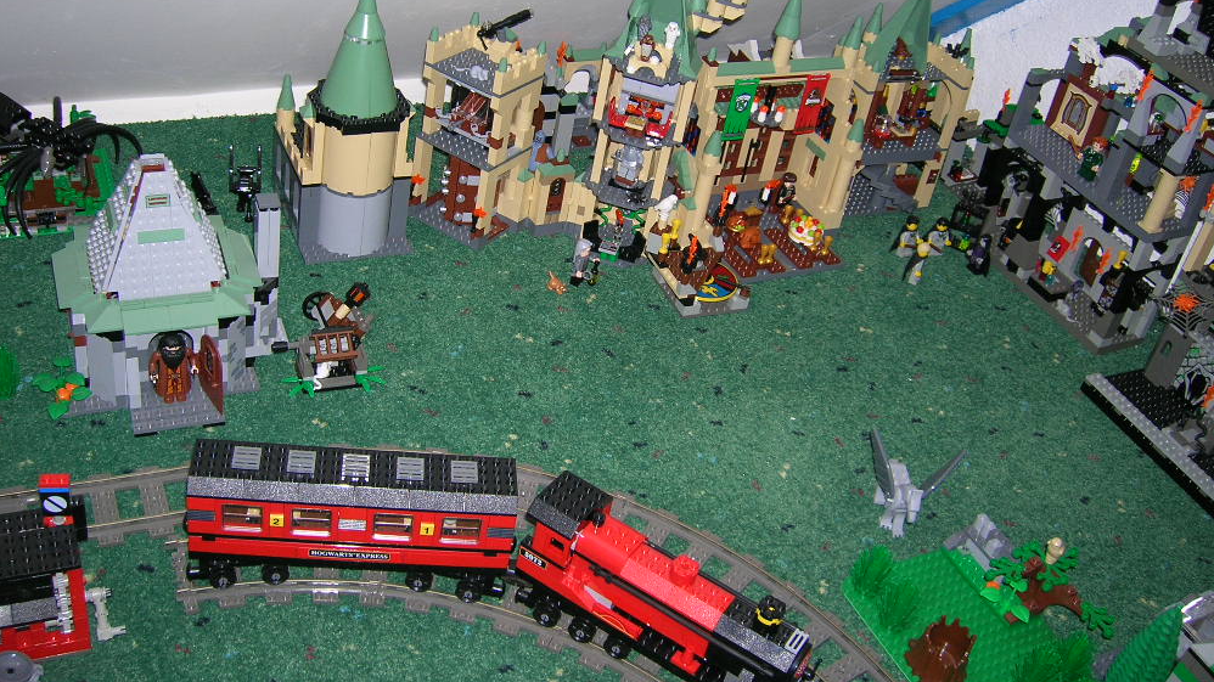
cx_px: 601
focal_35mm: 38
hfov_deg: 52.8
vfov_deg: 31.0
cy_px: 246
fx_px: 1223
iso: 50
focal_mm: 5.7
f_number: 2.9
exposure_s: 1/60.1
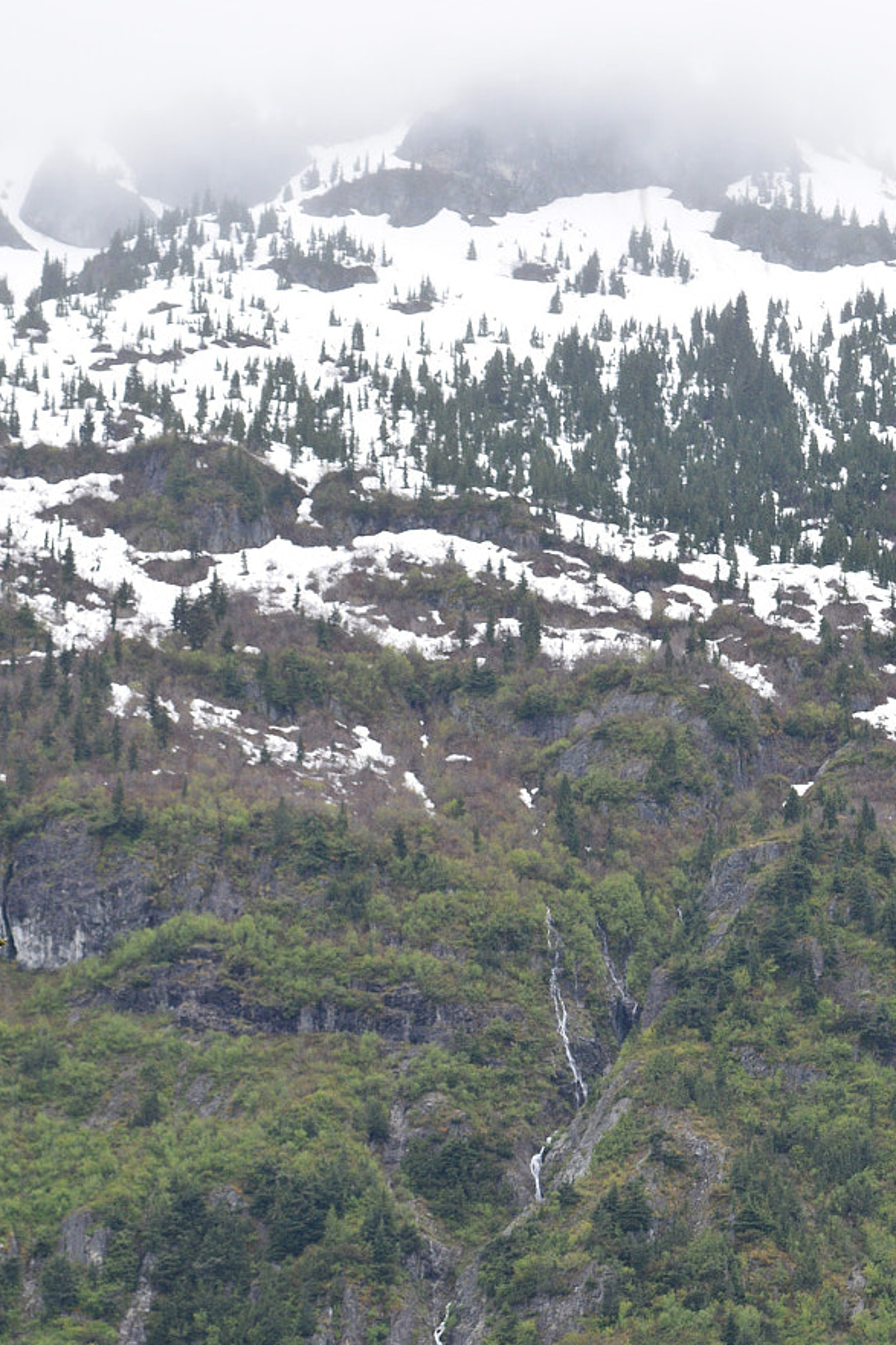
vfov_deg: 13.7
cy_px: 989
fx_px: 5598
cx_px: 627
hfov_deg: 9.1
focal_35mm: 150
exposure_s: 1/500
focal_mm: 55
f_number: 7.1
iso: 400
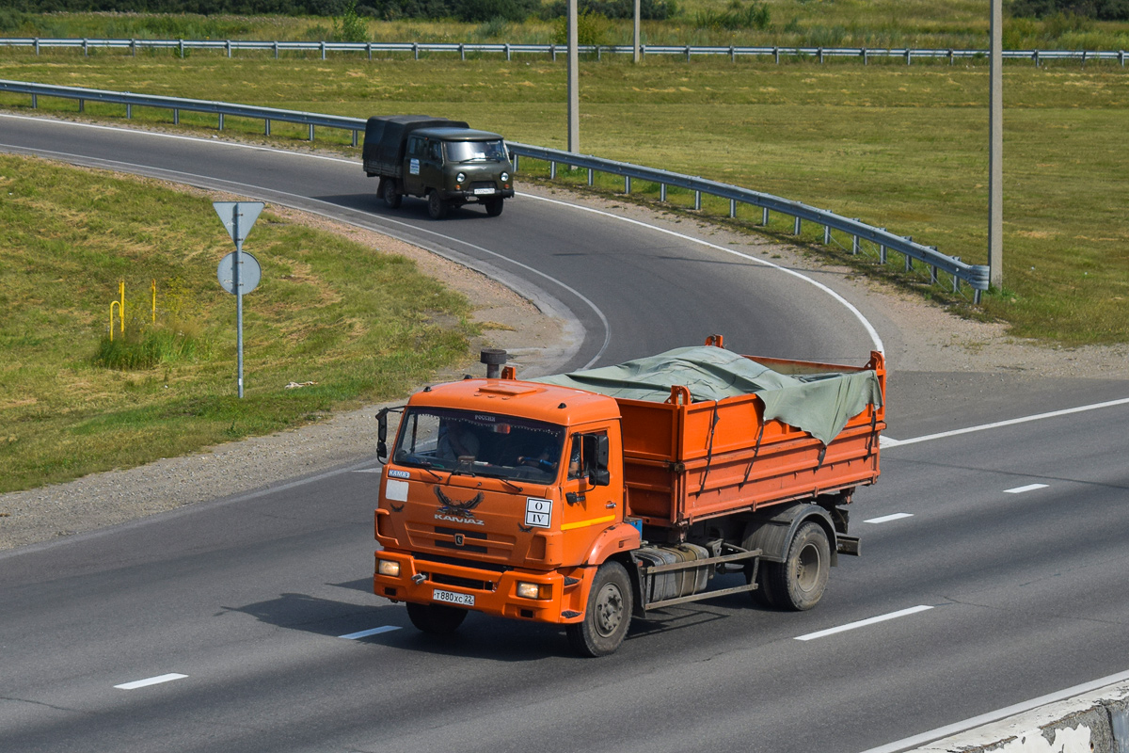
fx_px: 2587
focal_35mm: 82
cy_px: 376
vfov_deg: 16.6
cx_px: 564
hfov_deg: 24.6
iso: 200
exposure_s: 1/1250
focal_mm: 55
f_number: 6.3
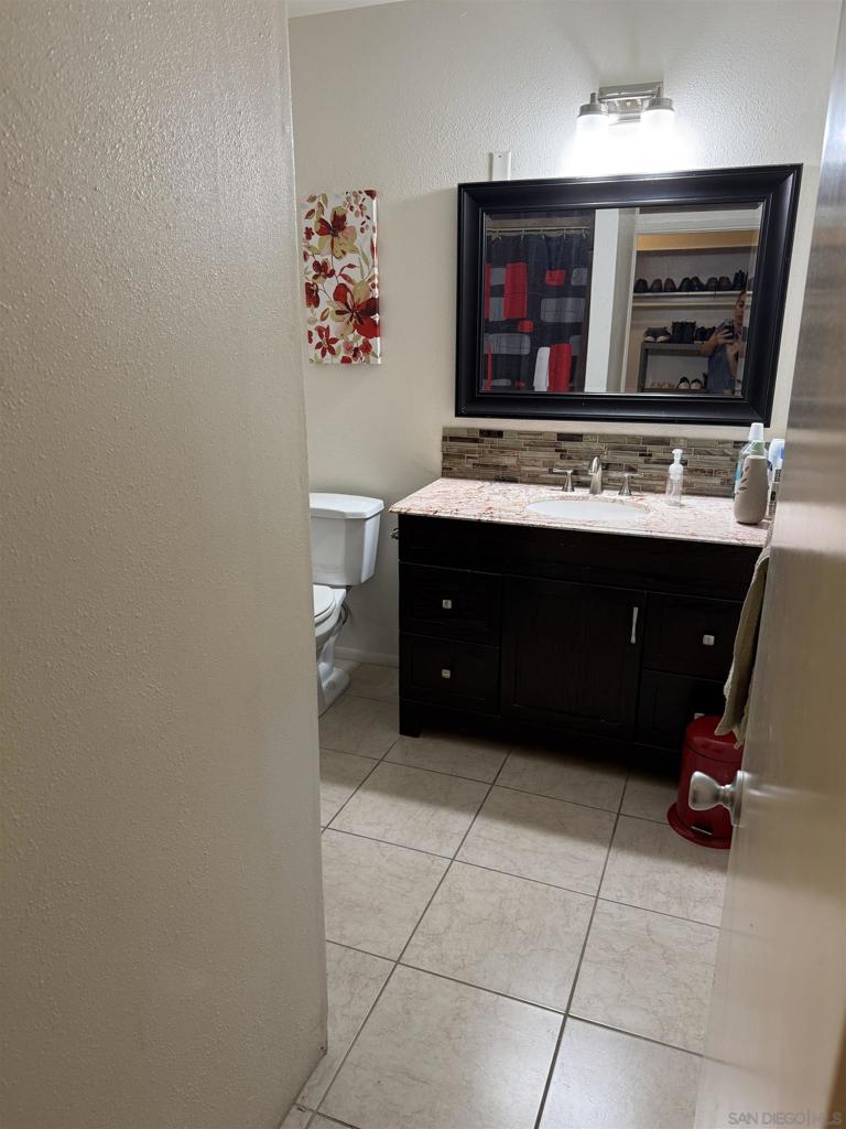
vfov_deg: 71.6
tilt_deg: -16.6
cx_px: 423
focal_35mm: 24
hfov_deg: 56.8
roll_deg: -0.7
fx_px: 782
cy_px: 564
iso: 160
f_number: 1.78
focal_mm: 6.76
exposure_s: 1/60
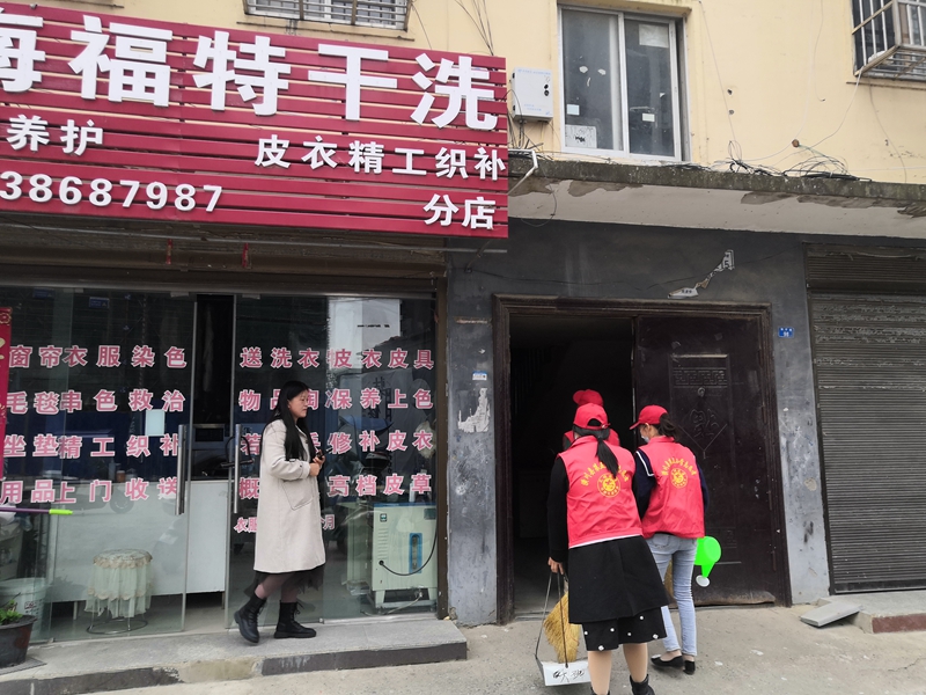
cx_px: 463
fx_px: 722
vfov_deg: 51.4
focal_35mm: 27
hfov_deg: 65.3
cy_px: 348
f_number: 1.8
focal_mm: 3.95
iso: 50
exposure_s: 1/100
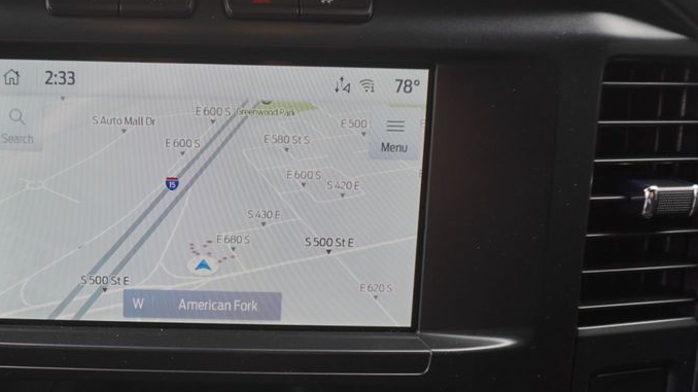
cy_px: 248
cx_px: 201
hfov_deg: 51.2
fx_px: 703
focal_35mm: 38
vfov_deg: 31.0
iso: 100
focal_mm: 16
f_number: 4
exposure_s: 1/60
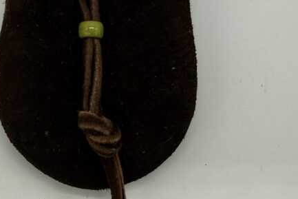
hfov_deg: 33.8
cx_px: 122
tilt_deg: -81.6
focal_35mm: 59
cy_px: 33
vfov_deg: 22.6
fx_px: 489
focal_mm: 2.22
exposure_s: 1/173
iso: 40
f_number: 2.2
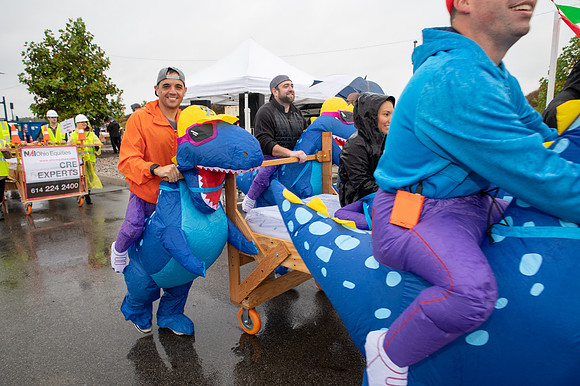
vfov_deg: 53.1
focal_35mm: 24
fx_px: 386
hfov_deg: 73.8
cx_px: 290
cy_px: 193
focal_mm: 24
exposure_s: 1/200
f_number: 7.1
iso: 400
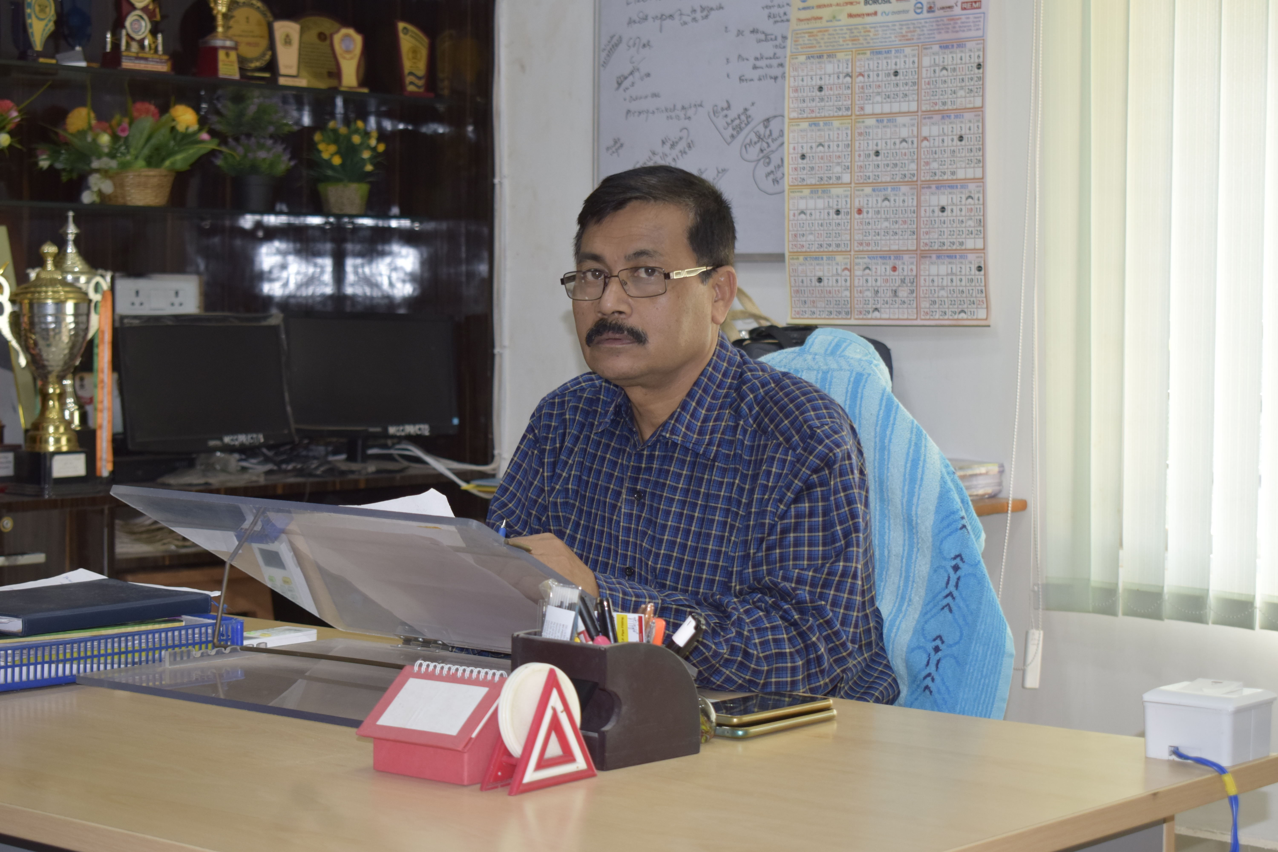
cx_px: 639
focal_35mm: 69
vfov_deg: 19.7
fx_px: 2449
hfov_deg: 29.2
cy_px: 426
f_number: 5.3
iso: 800
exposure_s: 1/100
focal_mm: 46
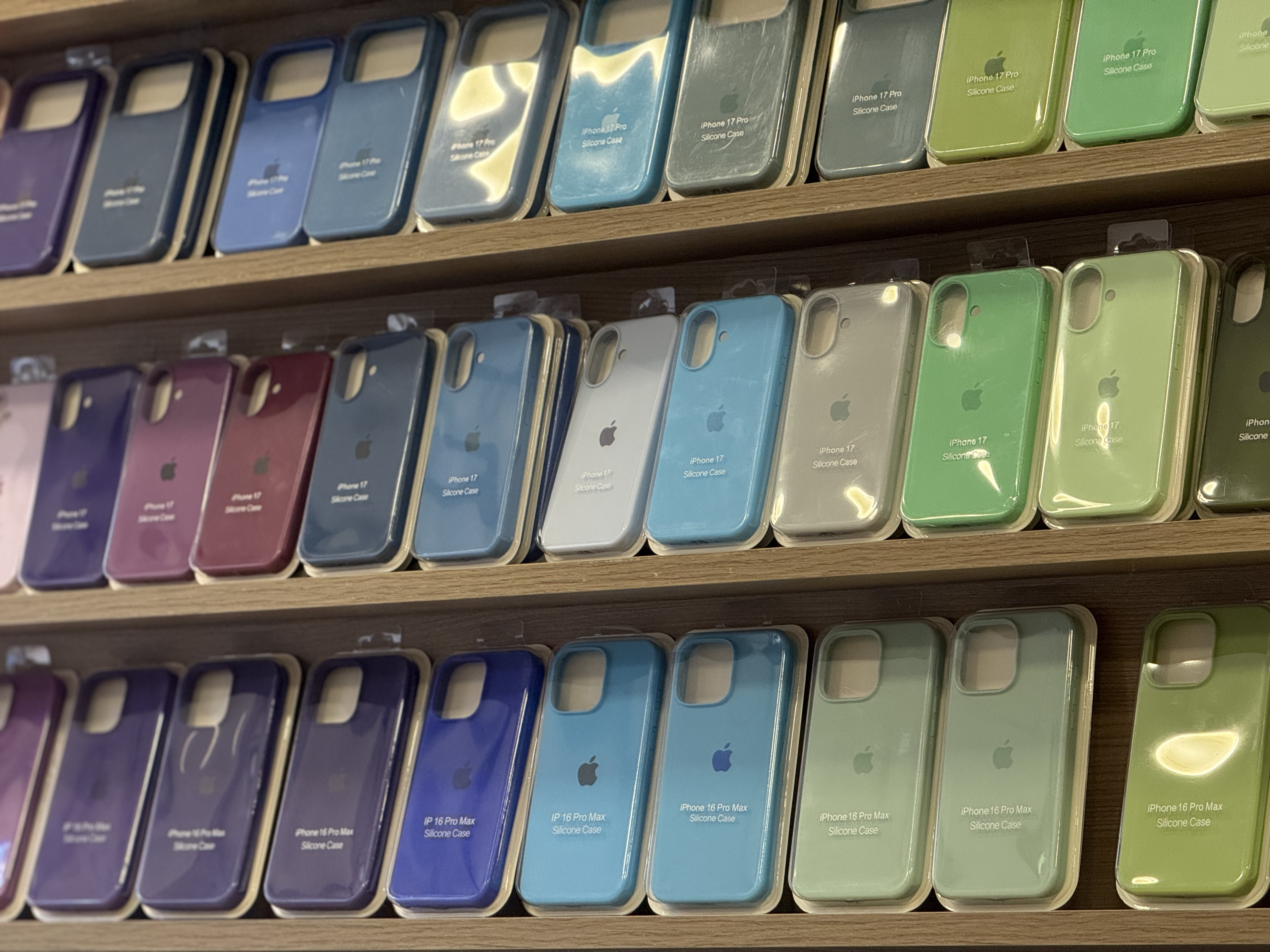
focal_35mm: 120
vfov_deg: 12.3
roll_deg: +0.5
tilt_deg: +6.1
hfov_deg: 16.4
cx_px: 635
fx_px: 4403
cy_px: 476
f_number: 2.8
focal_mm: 15.66
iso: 250
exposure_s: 1/99
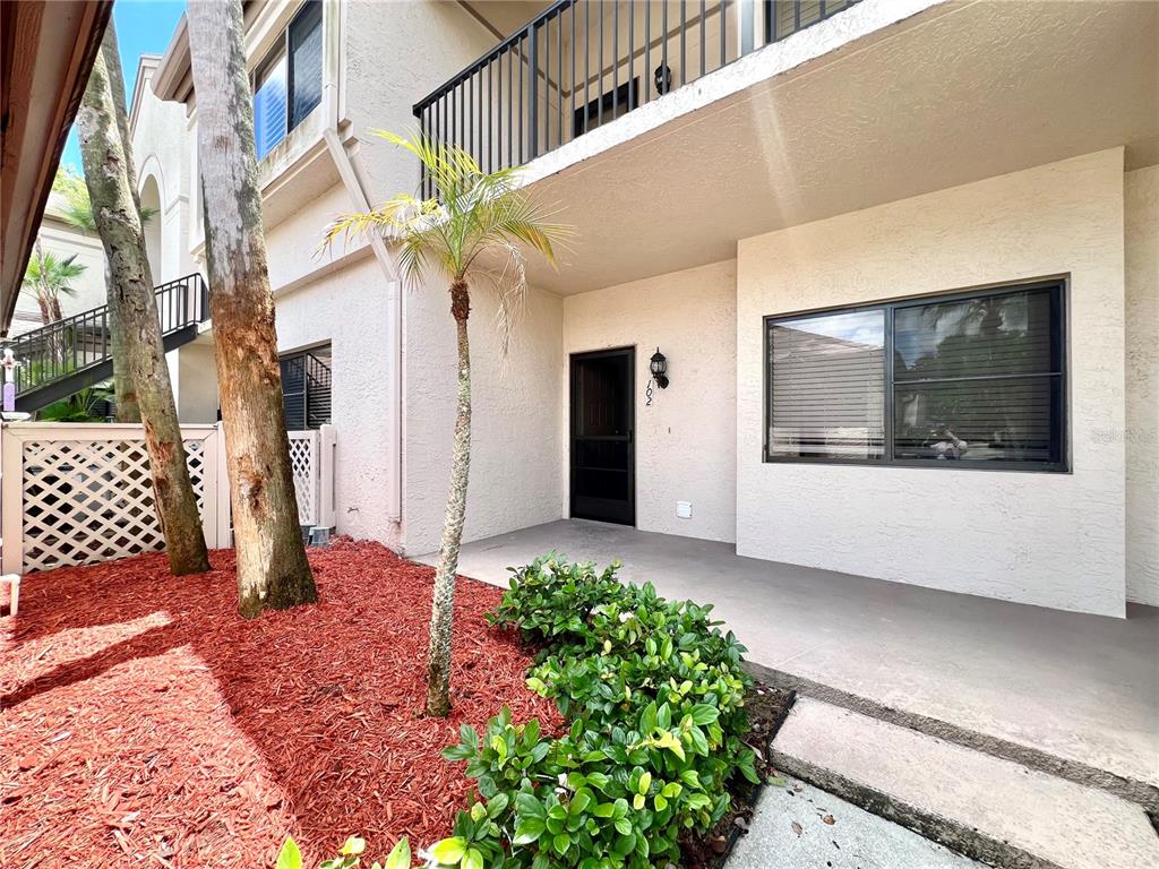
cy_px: 434
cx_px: 580
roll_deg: -0.2
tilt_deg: -1.3
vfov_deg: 89.9
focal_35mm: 13
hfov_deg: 106.2
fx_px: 435
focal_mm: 1.57
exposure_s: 1/325
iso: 32
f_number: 1.8
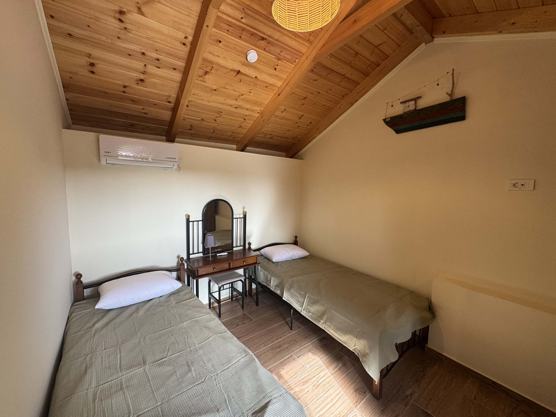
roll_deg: -1.0
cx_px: 278
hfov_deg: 102.1
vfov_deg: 85.7
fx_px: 225
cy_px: 208
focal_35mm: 14
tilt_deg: -4.9
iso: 200
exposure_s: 1/99
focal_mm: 2.22
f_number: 2.2
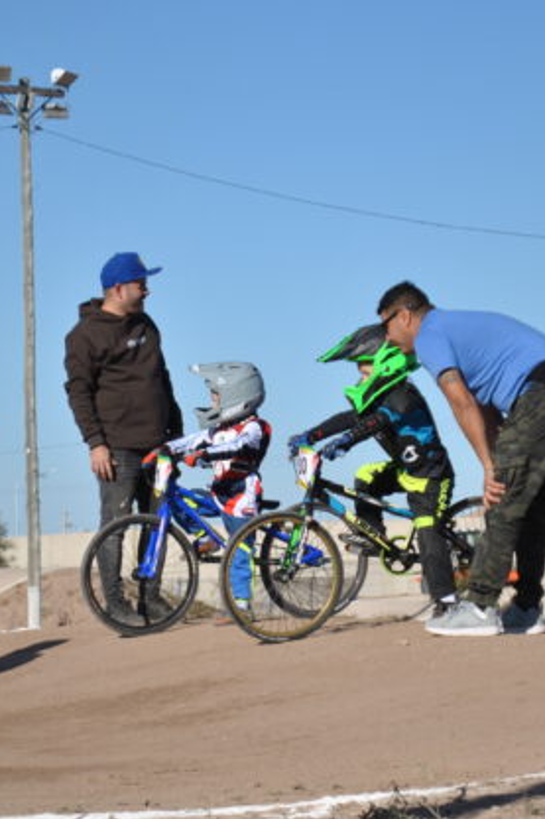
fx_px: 3384
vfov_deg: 13.8
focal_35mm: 149
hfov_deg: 9.2
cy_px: 463
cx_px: 277
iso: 100
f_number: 5.6
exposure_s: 1/640
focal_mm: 55
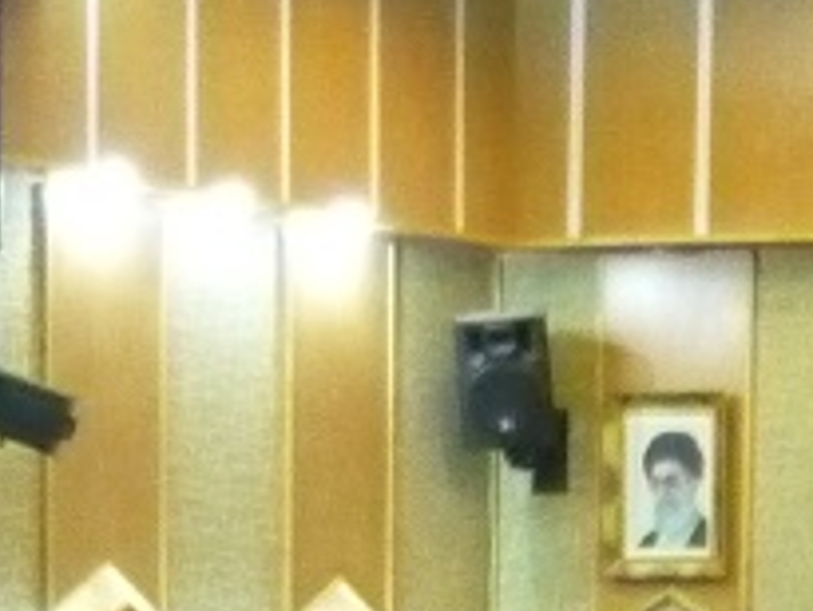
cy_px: 1557
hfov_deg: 9.3
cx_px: 928
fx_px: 4935
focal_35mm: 210
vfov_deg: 6.7
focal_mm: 5.5
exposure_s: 1/20
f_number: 2.8
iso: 800
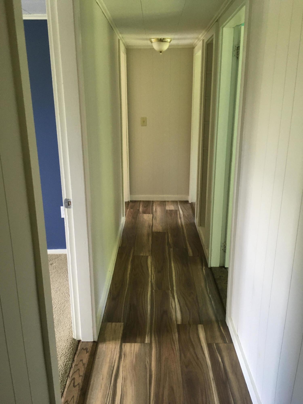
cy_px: 202
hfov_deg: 48.2
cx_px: 152
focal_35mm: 29
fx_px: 338
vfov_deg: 61.7
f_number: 2.2
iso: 100
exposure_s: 1/30
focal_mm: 4.15
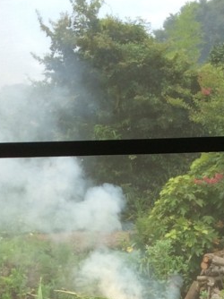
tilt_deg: -12.3
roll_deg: +2.3
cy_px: 330
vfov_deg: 19.2
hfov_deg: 15.1
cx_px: 93
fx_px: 847
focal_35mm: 98
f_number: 2.4
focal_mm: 3.3
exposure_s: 1/615
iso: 32
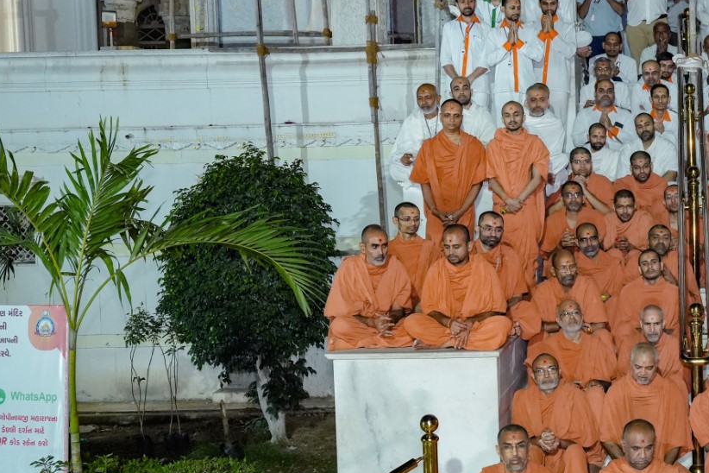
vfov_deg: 19.7
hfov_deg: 27.7
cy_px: 284
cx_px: 694
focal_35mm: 69
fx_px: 1359
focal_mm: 35
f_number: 5.6
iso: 4000
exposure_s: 1/60
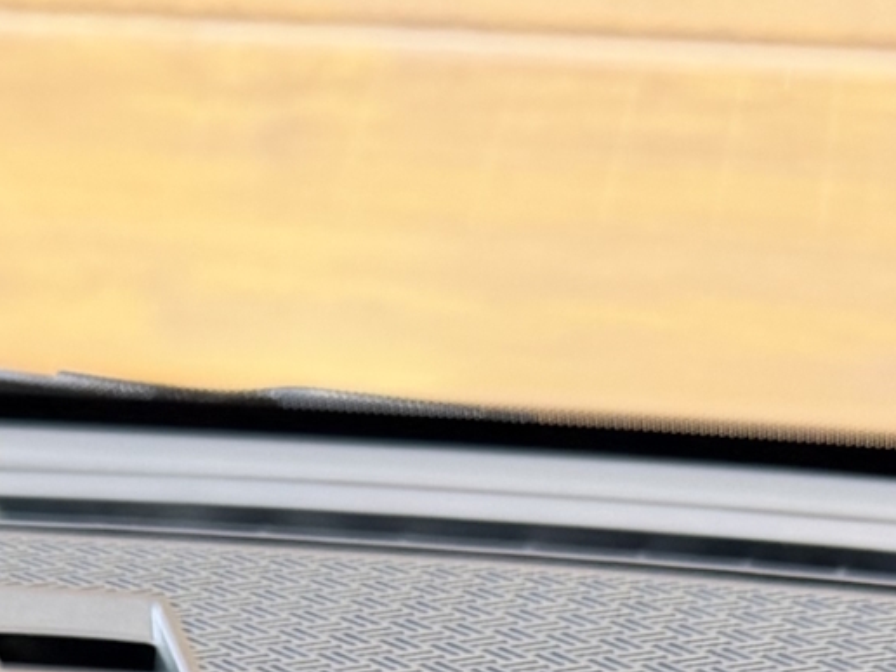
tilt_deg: -26.3
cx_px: -137
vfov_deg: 10.7
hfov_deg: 16.0
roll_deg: -2.2
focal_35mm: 119
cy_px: 1604
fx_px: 3080
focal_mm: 6.76
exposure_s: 1/73
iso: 200
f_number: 1.78
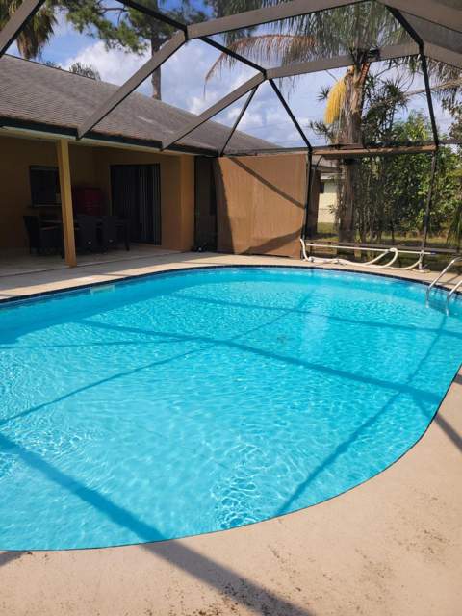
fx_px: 463
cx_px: 231
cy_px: 308
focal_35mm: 26
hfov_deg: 53.1
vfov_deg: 67.3
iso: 40
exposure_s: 1/1732
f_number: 1.8
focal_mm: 5.4
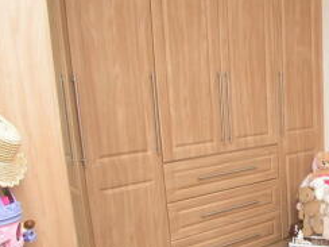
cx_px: 366
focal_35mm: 67
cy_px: 172
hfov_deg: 26.6
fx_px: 637
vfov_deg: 21.8
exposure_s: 1/60
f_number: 2.8
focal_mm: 7.1
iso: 125
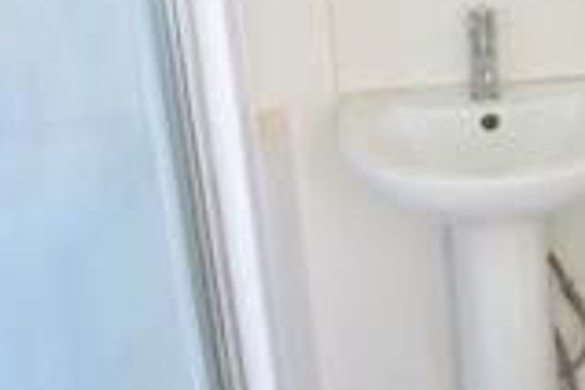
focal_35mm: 45
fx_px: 731
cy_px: 28
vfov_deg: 28.5
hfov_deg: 40.0
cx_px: 537
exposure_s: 1/15
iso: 500
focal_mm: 10
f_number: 3.5
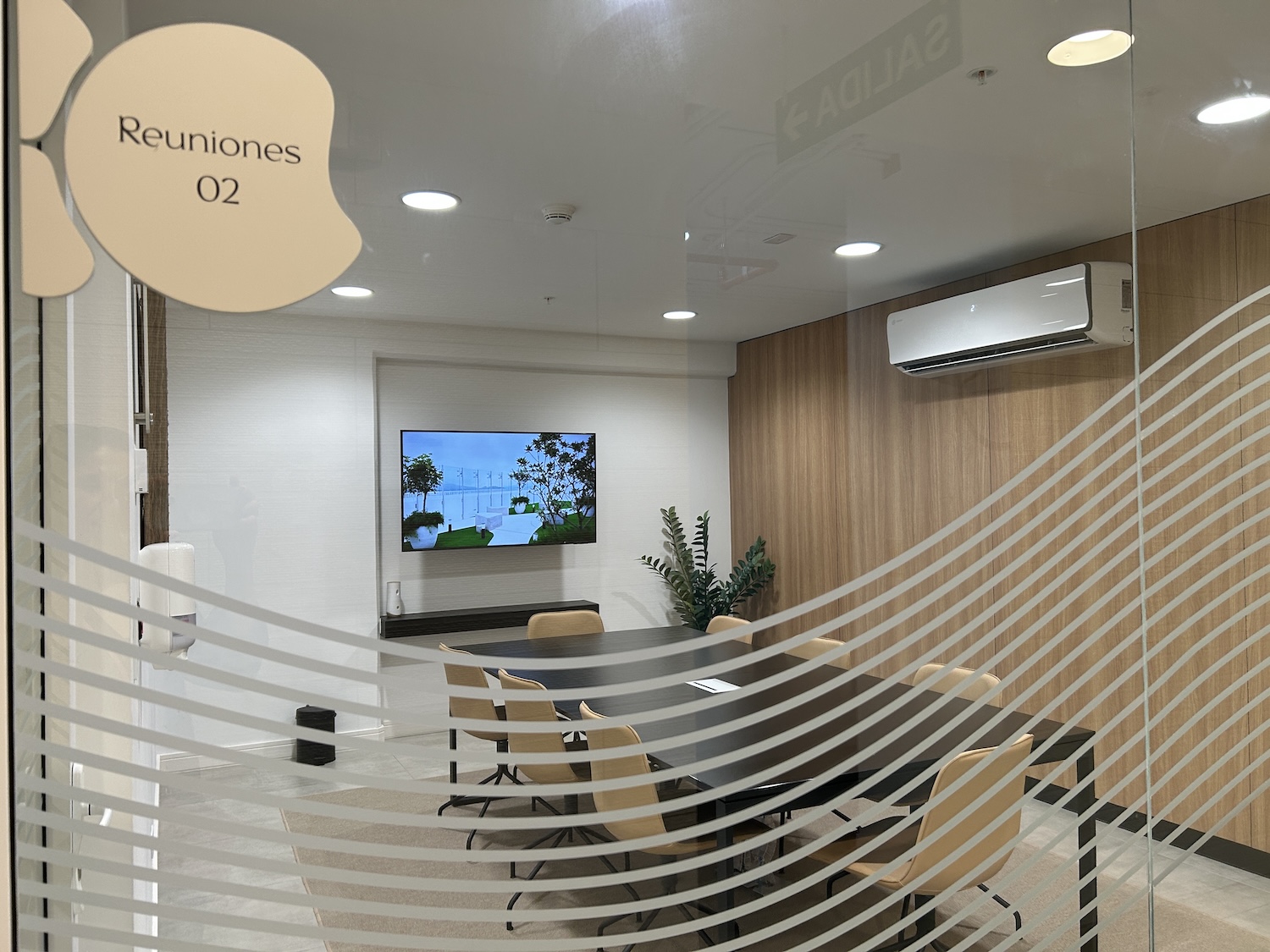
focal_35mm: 26
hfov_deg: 67.3
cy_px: 476
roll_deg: +1.6
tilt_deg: +0.3
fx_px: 954
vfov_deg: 53.1
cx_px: 635
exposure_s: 1/120
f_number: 1.5
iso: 100
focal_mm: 5.7
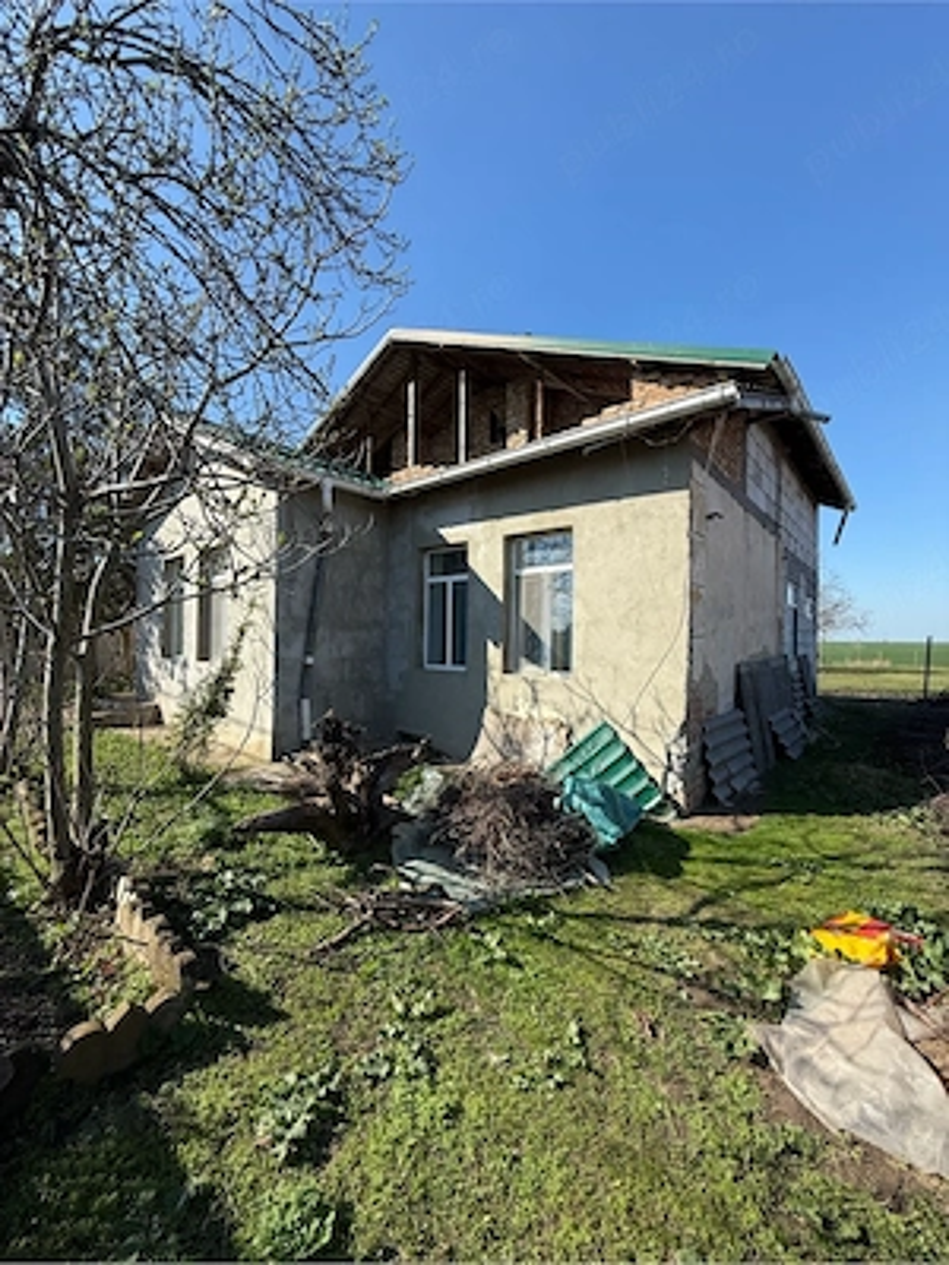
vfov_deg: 102.1
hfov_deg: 85.7
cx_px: 474
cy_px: 632
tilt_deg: +2.0
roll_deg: -0.8
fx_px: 512
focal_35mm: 14
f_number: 2.2
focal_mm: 2.22
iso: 50
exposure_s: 1/1087
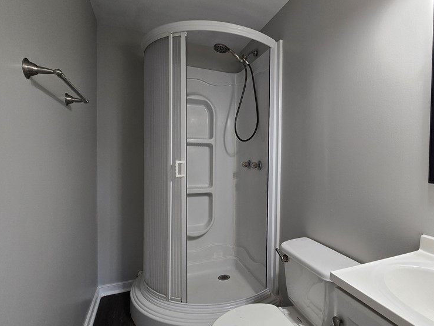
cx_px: 264
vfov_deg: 71.6
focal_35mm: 18
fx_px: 226
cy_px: 166
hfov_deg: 86.5
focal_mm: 2.2
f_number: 2.2
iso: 50
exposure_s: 1/60
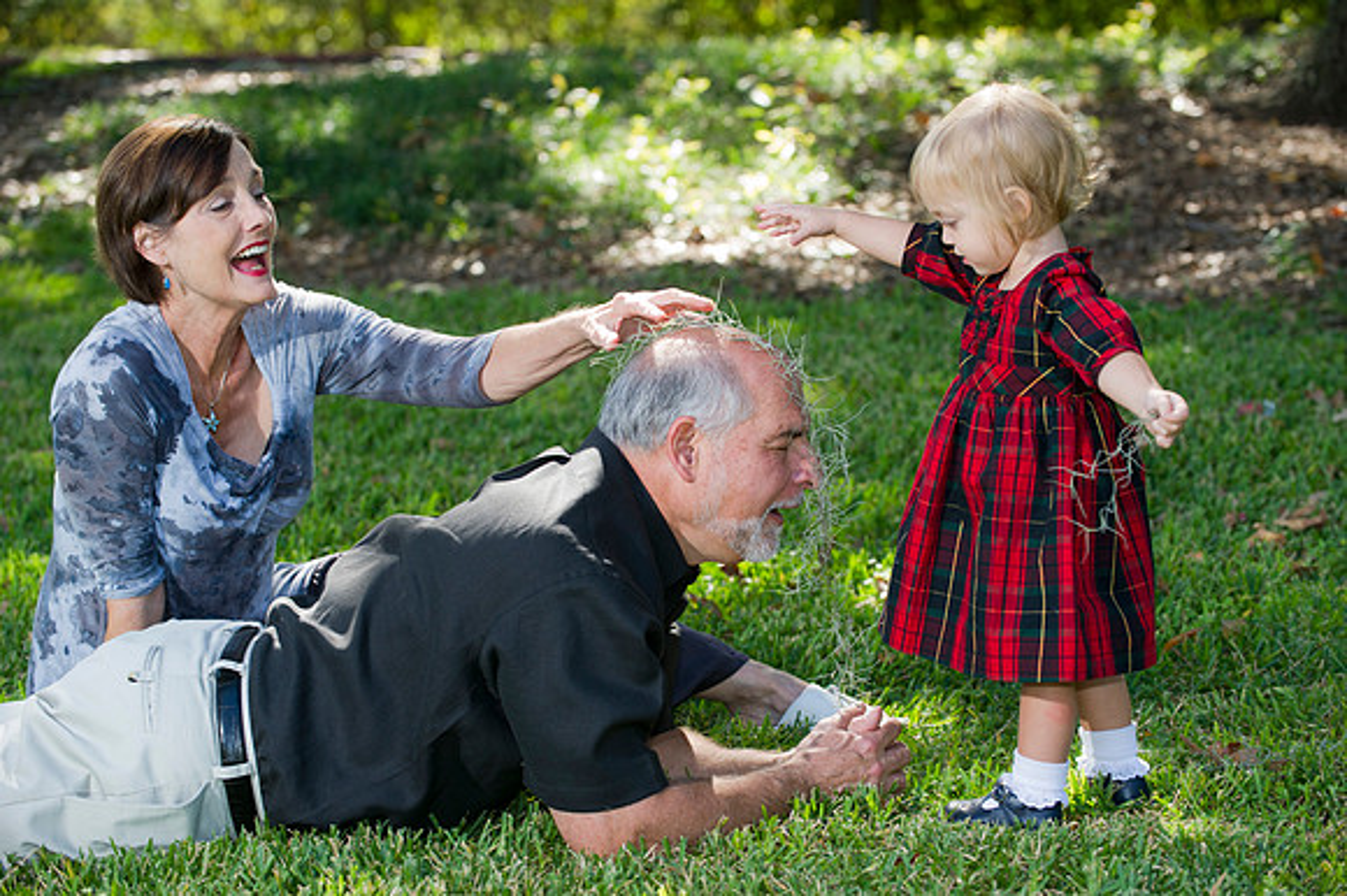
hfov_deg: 20.0
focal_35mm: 102
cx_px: 674
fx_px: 3814
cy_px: 448
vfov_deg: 13.4
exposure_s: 1/160
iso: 250
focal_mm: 102
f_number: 4
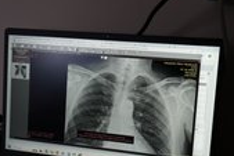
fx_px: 540
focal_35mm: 83
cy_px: 122
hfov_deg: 24.4
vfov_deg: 16.4
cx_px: 101
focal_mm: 35
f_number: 2.8
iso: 640
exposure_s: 1/250
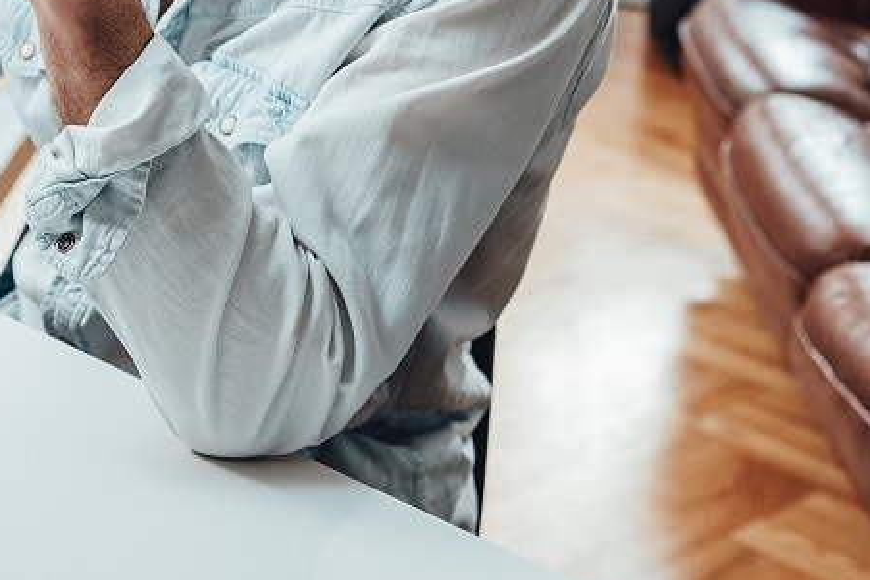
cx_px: -129
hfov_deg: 20.7
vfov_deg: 14.2
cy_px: -137
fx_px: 2247
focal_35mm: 93
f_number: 3.5
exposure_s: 1/100
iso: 400
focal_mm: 35
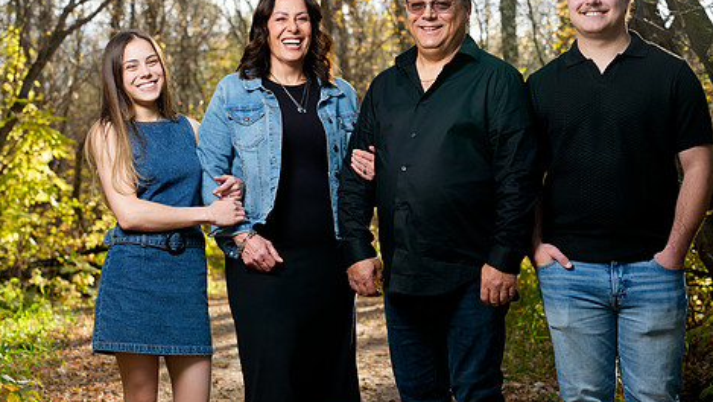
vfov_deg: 16.3
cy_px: 195
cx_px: 361
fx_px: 1399
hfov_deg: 28.6
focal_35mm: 74
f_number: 3.5
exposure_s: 1/160
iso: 400
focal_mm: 50
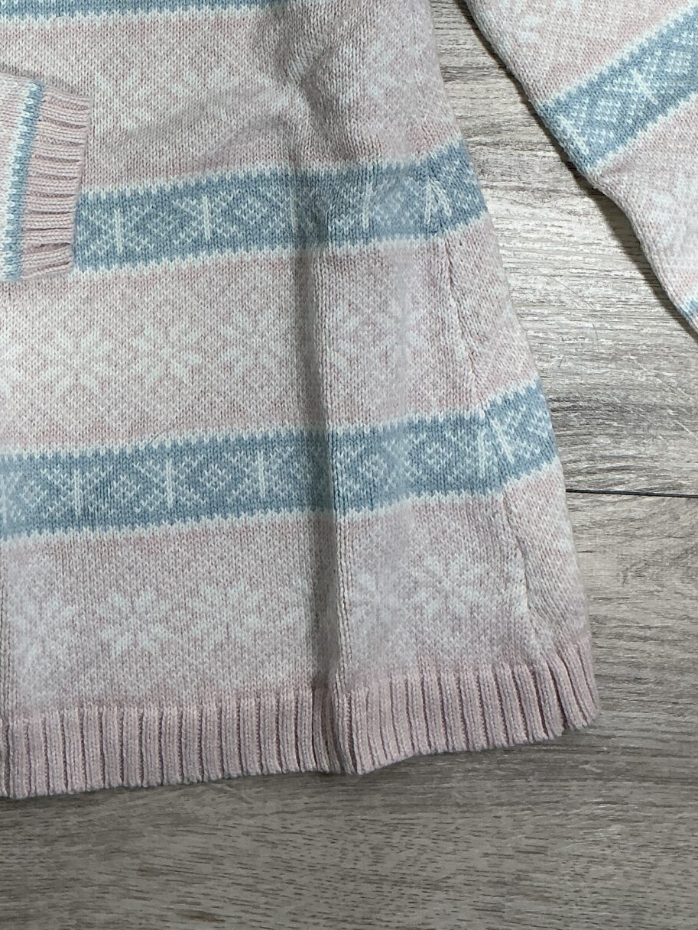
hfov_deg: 23.9
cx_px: 239
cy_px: 96
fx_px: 1640
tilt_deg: -83.8
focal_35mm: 61
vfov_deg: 30.3
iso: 40
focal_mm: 3
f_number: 1.8
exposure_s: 1/50
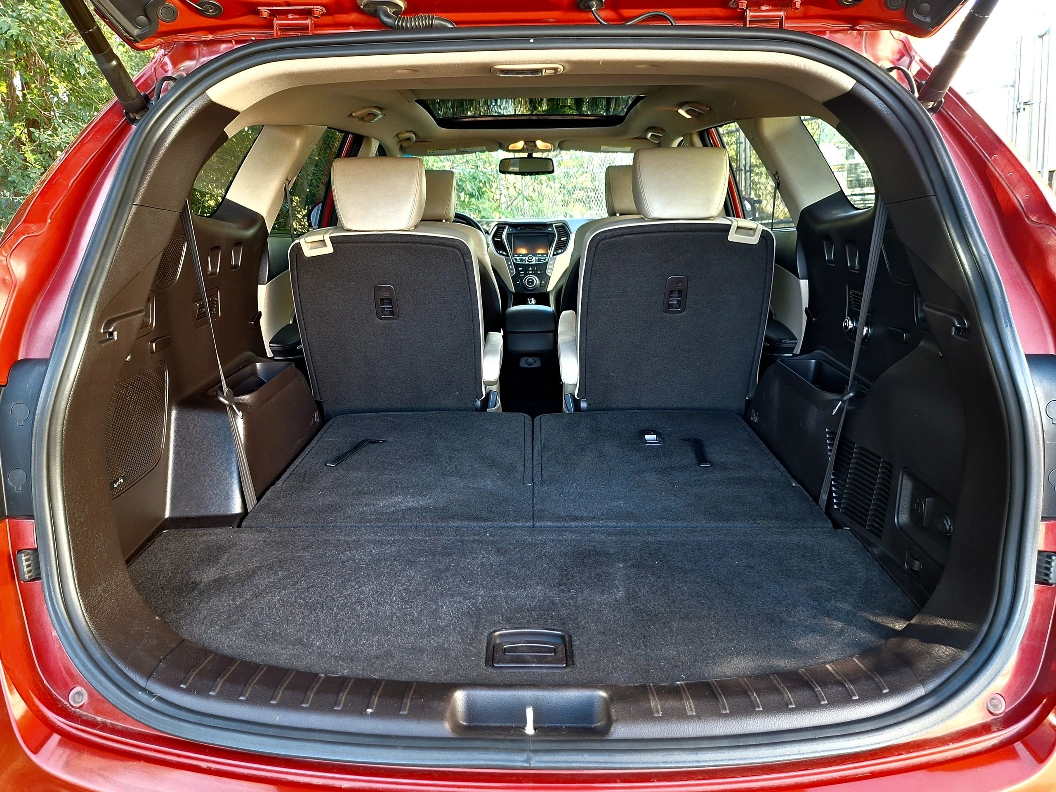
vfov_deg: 58.9
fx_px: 702
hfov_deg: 73.9
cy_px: 396
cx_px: 528
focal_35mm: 23
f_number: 1.8
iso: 50
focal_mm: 5.54
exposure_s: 1/60.2
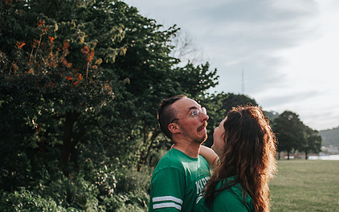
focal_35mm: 49
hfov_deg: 41.0
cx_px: 192
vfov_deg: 26.2
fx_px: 453
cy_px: 140
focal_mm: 35
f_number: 3.2
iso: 100
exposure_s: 1/1000
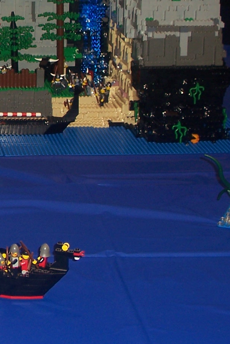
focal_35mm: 124
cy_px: 58
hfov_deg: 10.6
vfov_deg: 16.4
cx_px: -124
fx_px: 1188
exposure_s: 1/60
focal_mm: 8.6
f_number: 3.4
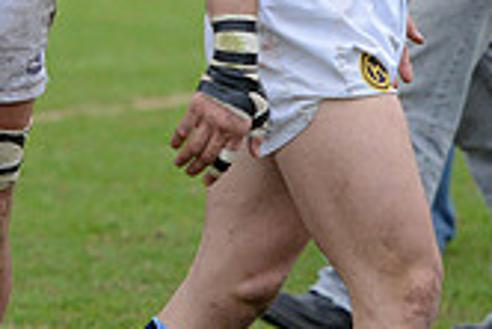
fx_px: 5977
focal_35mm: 437
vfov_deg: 3.1
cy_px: -224
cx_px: 53
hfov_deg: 4.7
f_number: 2.8
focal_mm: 125
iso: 1600
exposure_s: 1/400
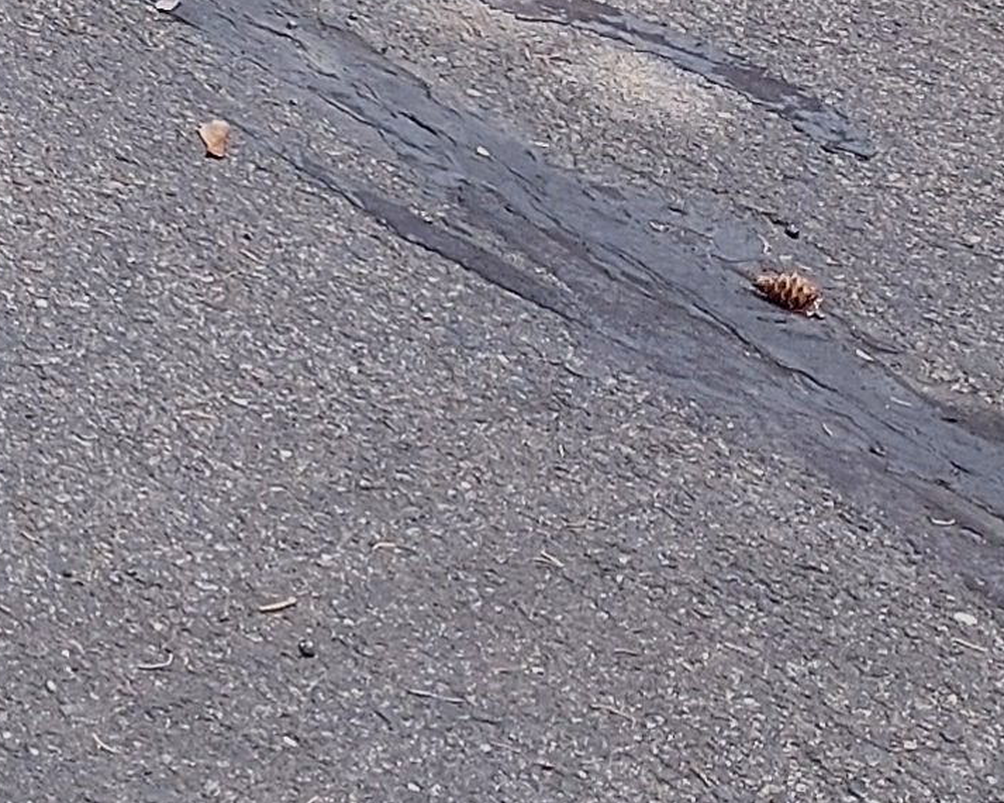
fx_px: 4515
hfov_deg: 10.2
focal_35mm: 152
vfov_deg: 9.0
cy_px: -1247
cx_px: -1742
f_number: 1.8
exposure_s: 1/120
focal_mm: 5.23
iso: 25
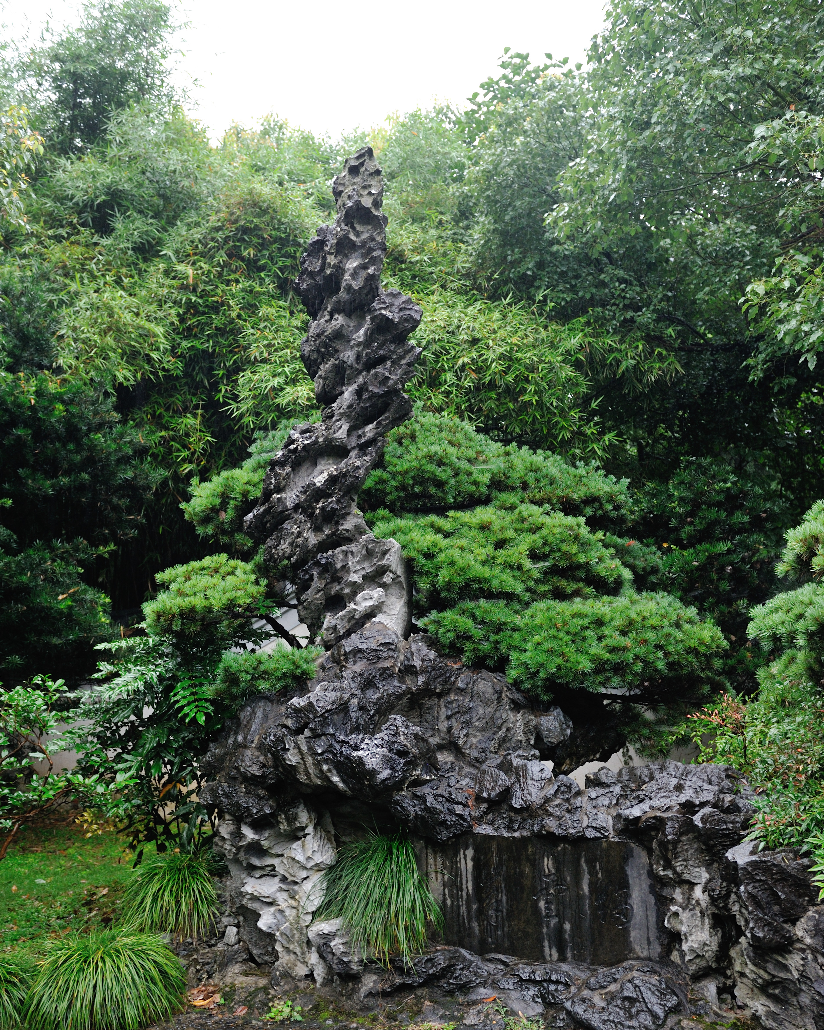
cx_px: 412
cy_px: 548
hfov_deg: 42.2
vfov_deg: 51.5
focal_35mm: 35
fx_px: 1067
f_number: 4
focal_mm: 31
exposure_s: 1/125
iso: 1000
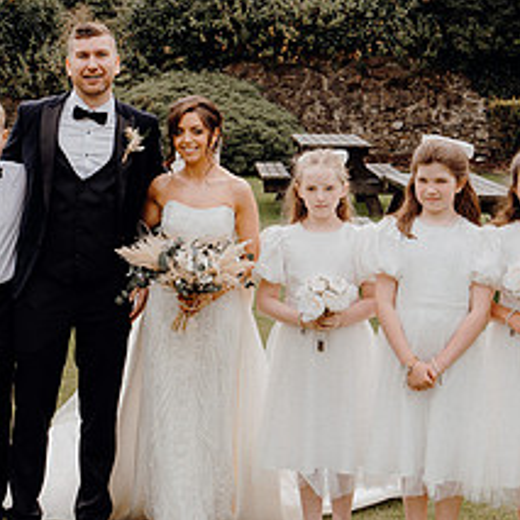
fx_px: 1377
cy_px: 177
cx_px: 120
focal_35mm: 81
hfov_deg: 21.2
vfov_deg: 21.3
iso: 125
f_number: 6.3
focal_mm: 35
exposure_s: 1/160
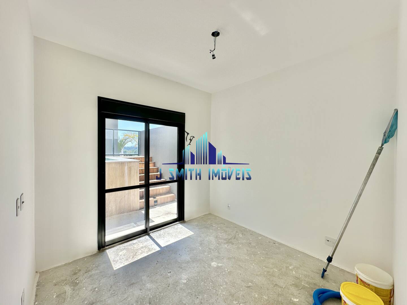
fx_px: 165
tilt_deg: -1.0
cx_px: 204
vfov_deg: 85.7
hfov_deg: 102.1
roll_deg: -1.2
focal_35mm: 14
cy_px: 152
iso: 40
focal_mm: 2.22
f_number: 2.2
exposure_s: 1/356
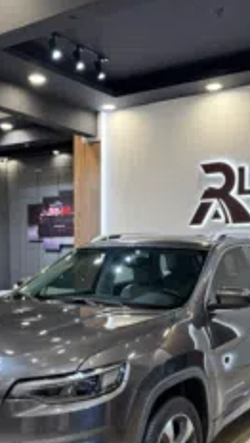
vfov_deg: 45.1
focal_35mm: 45
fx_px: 529
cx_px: 99
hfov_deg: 26.5
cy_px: 273
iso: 100
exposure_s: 1/50
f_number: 1.78
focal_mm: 6.76
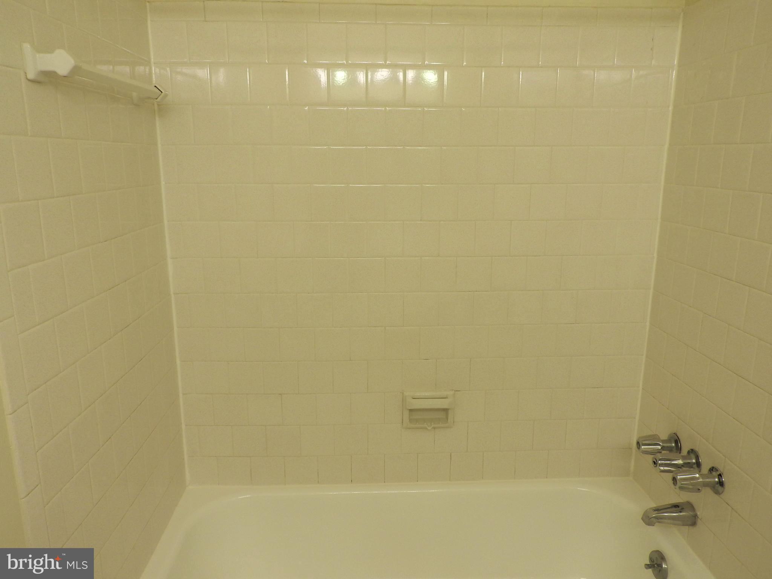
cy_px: 290
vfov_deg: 56.8
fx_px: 535
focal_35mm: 24
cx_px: 386
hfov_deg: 71.6
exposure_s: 1/30
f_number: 3.3
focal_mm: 4.3
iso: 100
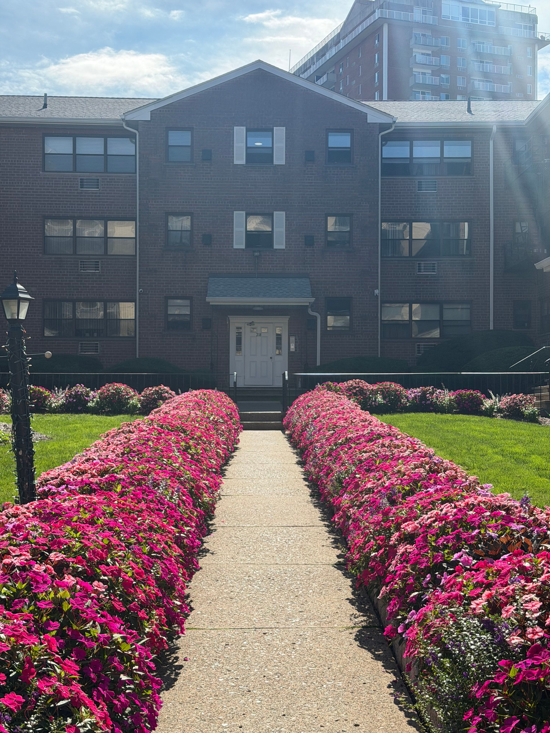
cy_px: 366
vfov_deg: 39.7
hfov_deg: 30.3
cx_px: 275
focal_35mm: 48
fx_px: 1017
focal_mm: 6.76
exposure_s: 1/4587
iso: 100
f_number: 1.78
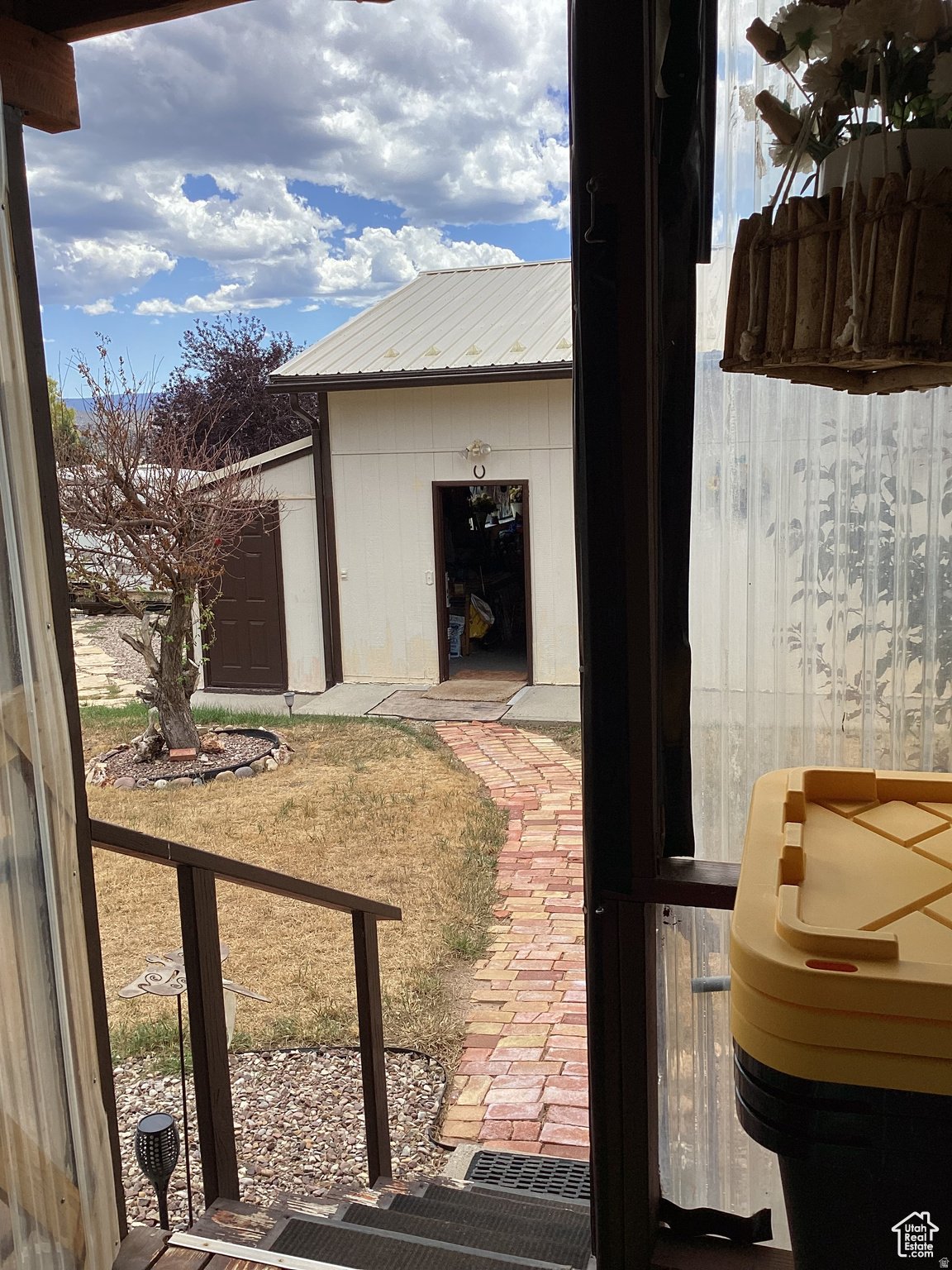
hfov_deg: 45.4
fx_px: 1137
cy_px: 635
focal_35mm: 31
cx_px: 476
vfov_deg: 58.4
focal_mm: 3.3
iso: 25
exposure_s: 1/806
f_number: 2.4
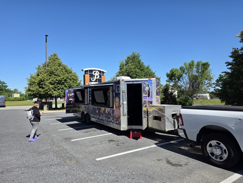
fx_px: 161
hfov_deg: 73.9
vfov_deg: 58.9
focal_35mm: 23
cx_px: 122
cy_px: 92
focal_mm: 6.3
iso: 80
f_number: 1.7
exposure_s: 1/4889
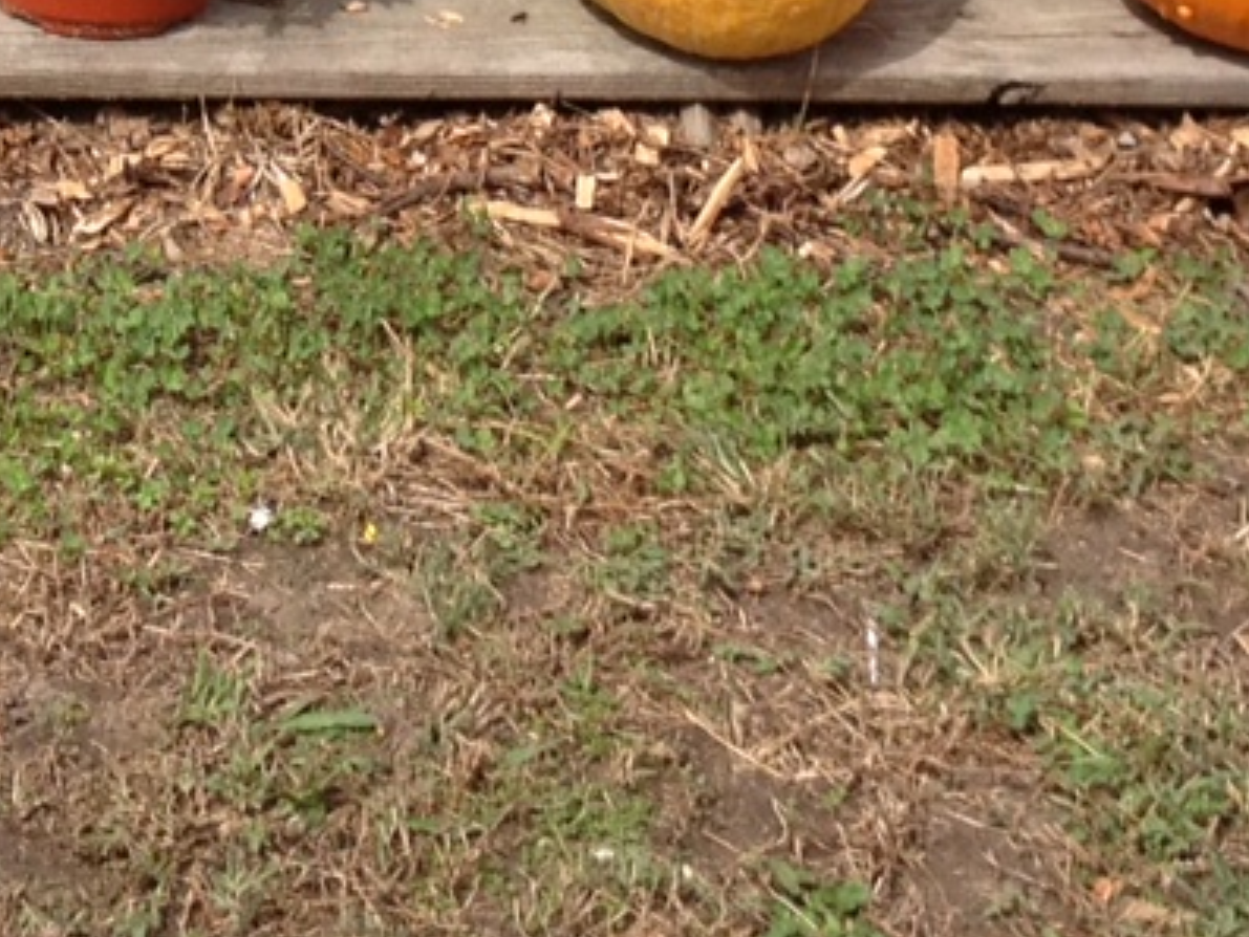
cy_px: -632
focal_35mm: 141
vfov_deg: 10.1
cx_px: 57
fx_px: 5089
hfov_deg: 13.8
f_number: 2.4
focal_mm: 4.28
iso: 64
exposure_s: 1/916
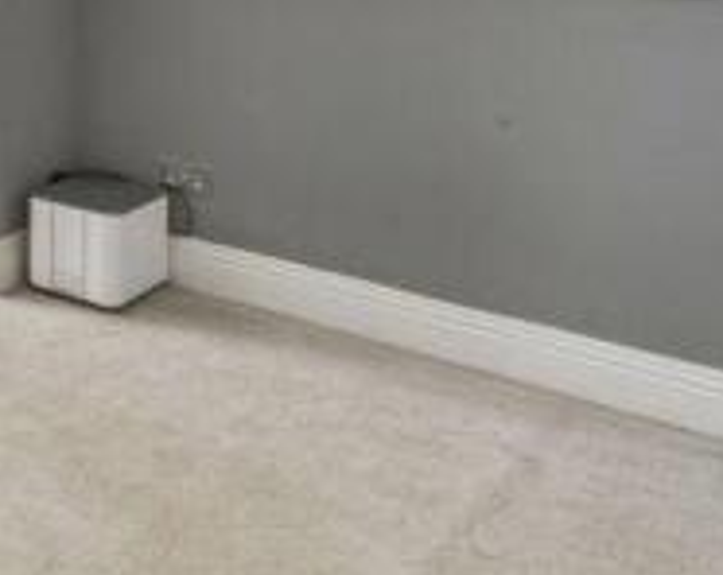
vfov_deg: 25.1
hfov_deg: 23.9
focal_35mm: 53
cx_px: -472
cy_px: -150
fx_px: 1132
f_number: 8
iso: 125
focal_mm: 16
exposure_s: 1/1.67
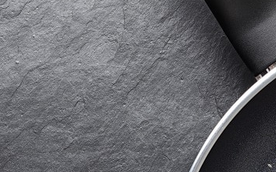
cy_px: 193
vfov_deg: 8.3
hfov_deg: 13.4
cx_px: 113
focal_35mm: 156
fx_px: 1172
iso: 100
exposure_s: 1/100
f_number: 16
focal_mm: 60
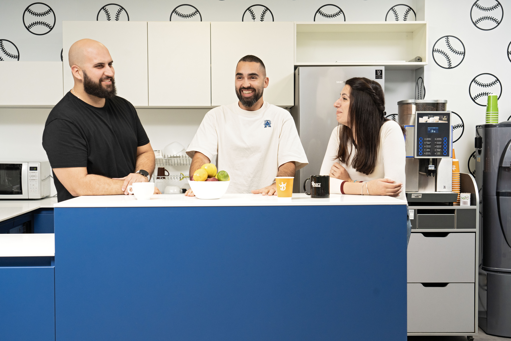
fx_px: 625
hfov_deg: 44.5
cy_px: 170
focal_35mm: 44
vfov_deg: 30.5
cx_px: 256
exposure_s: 1/200
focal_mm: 44
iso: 1600
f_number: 6.3
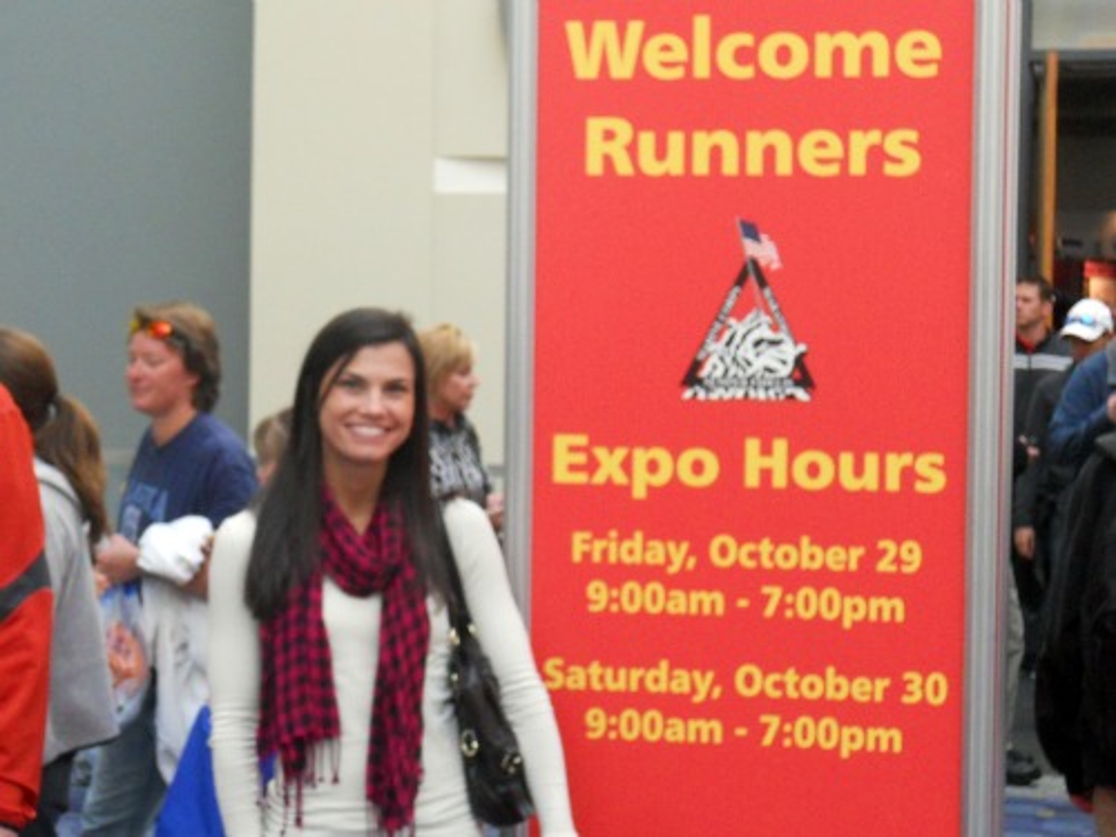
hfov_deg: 30.7
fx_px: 2031
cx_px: 558
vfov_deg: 23.3
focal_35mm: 63
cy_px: 418
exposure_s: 1/160
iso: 400
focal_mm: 11.2
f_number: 4
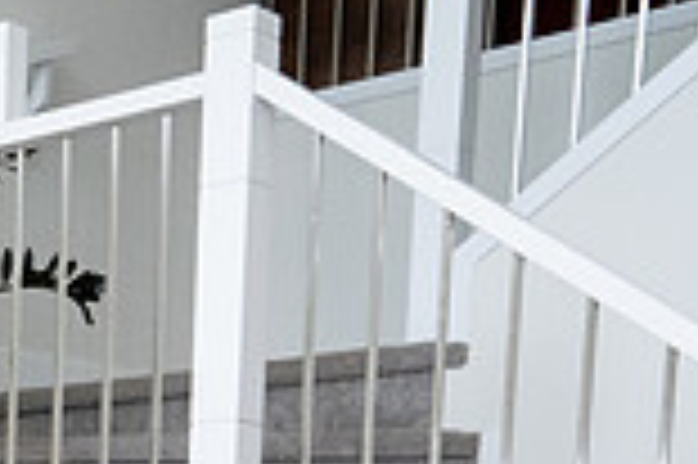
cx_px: -509
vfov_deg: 13.5
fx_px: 1743
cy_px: 845
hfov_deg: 18.4
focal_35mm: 90
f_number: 9
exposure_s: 1/160
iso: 6400
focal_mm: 24
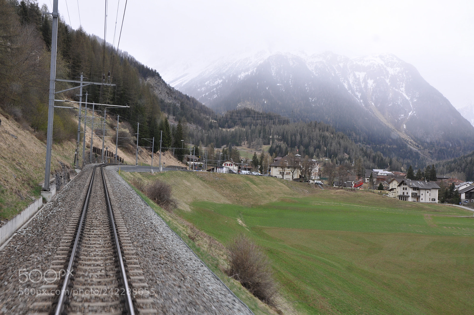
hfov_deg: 49.6
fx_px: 513
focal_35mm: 39
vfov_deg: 34.1
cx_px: 237
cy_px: 158
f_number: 10
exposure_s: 1/100
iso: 200
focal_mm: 26
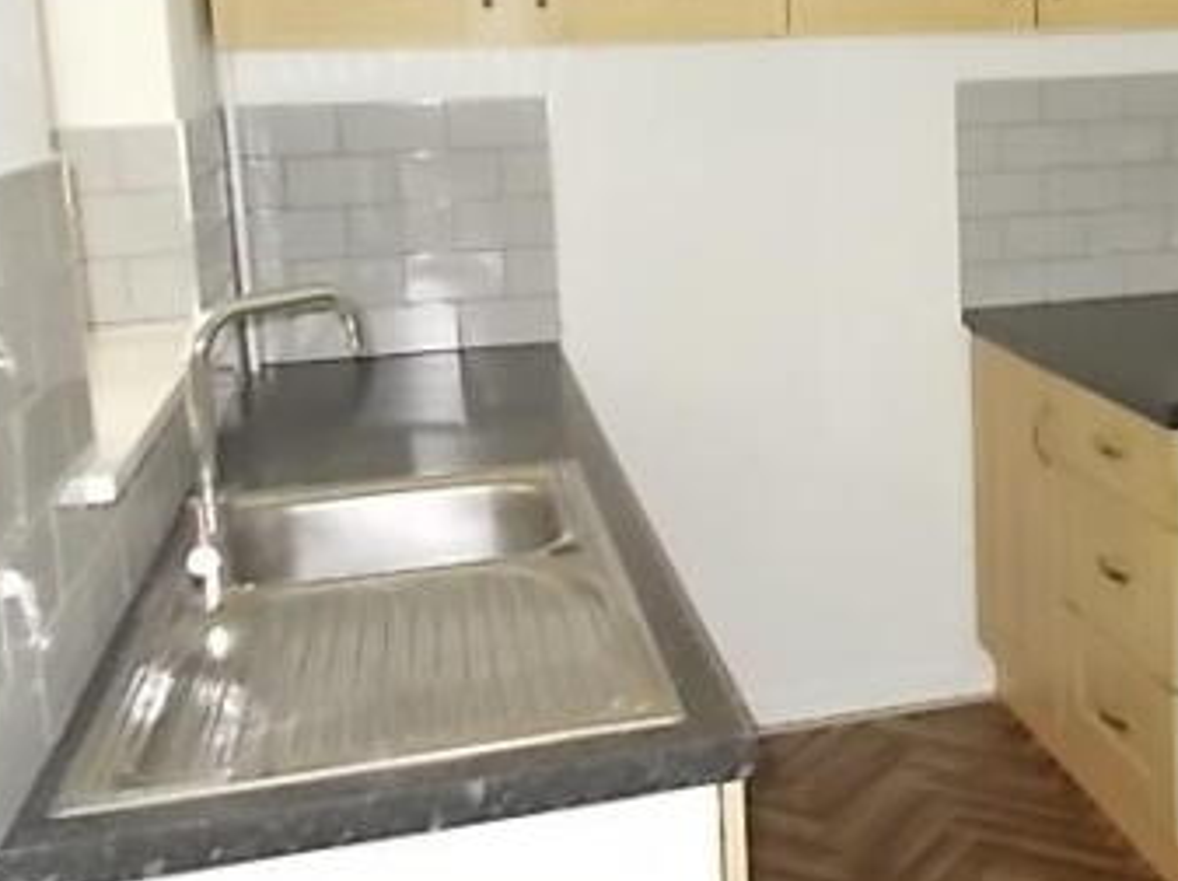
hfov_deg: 40.7
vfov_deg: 31.8
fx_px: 1530
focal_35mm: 45
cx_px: 911
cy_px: 267
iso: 280
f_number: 3.2
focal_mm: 4.6
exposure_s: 1/25
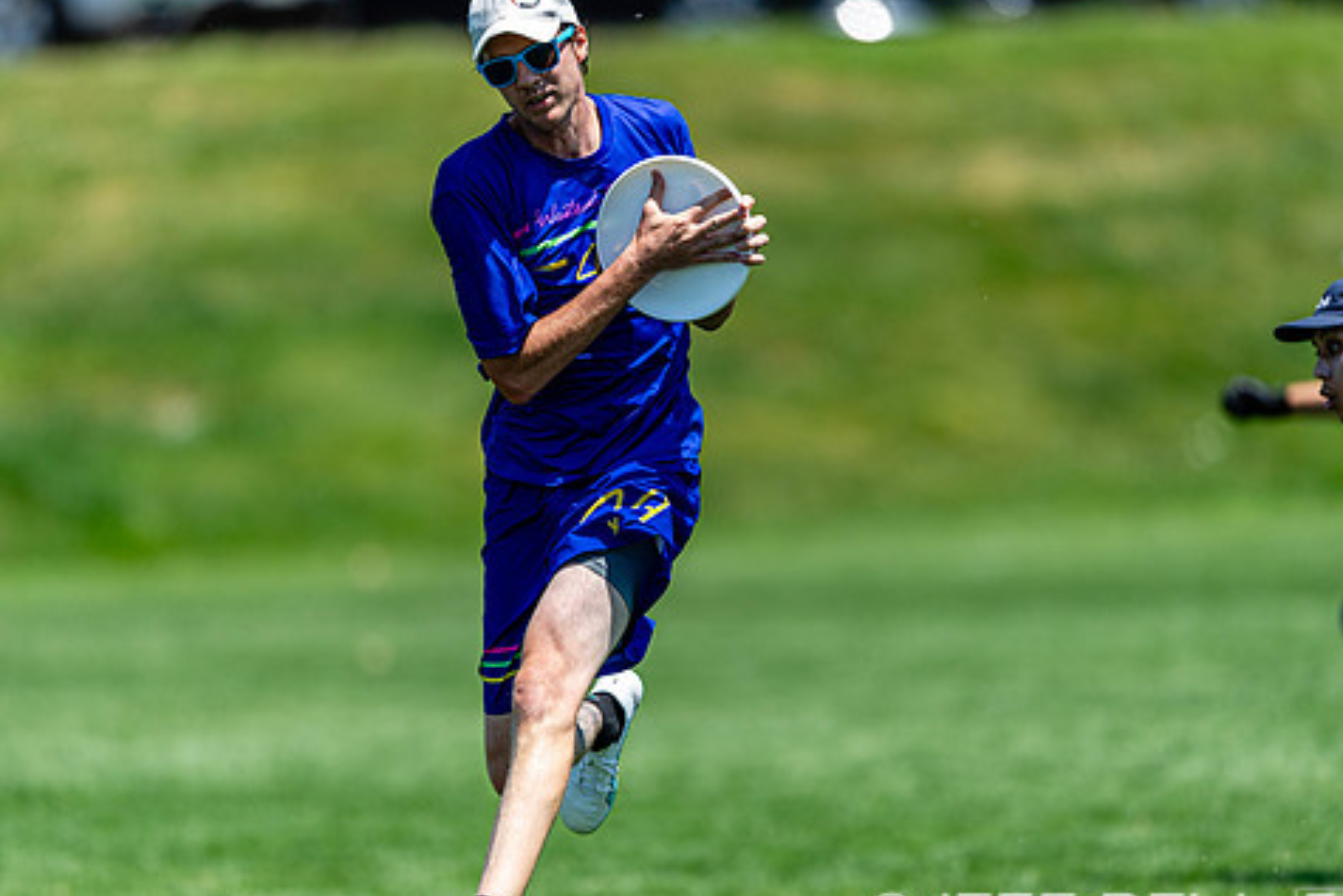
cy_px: 485
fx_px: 18210
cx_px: 684
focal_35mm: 488
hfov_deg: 4.2
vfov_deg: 2.8
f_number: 2.8
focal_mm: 400
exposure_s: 1/2500
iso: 160
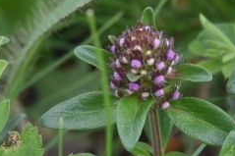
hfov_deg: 5.3
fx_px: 2557
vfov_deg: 3.5
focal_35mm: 392
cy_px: 58
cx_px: 232
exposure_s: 1/160
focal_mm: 72
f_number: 9
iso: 500
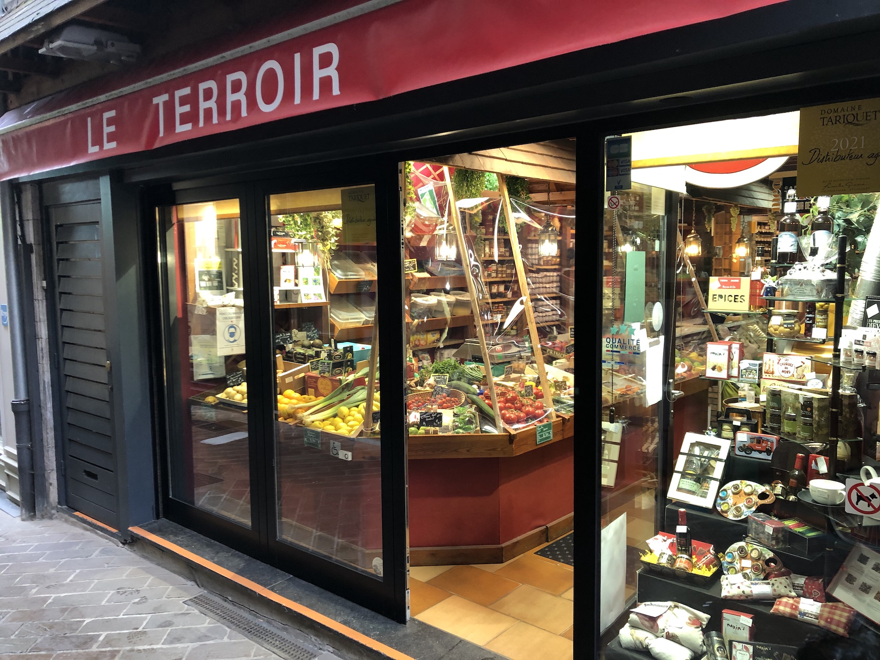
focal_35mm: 28
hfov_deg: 63.4
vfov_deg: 49.7
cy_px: 330
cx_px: 440
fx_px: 712
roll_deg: +0.1
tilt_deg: -5.5
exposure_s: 1/17
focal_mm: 4
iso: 50
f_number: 1.8
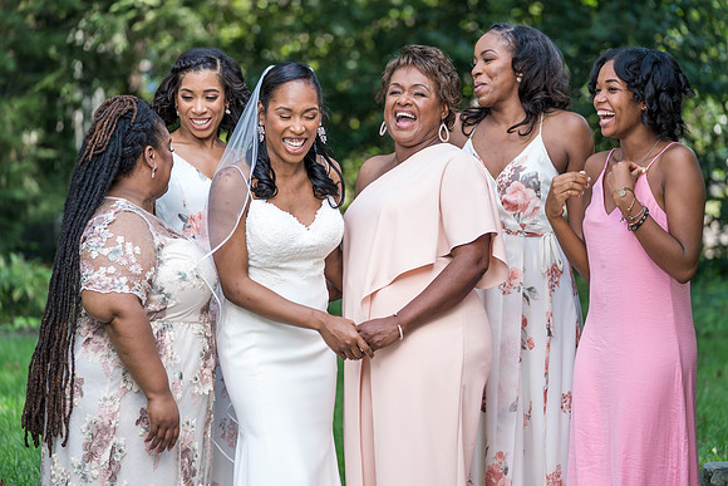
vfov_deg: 12.2
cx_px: 385
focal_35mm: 113
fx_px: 2282
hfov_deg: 18.1
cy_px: 233
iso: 125
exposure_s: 1/200
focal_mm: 105
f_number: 2.8
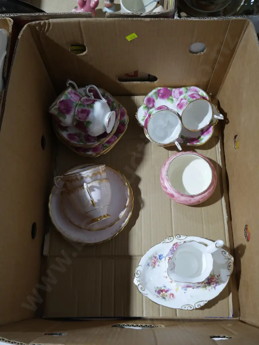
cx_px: 130
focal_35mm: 32
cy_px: 172
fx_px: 319
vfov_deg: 56.8
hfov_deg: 44.2
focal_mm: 16
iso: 800
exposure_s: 1/60
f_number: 3.6
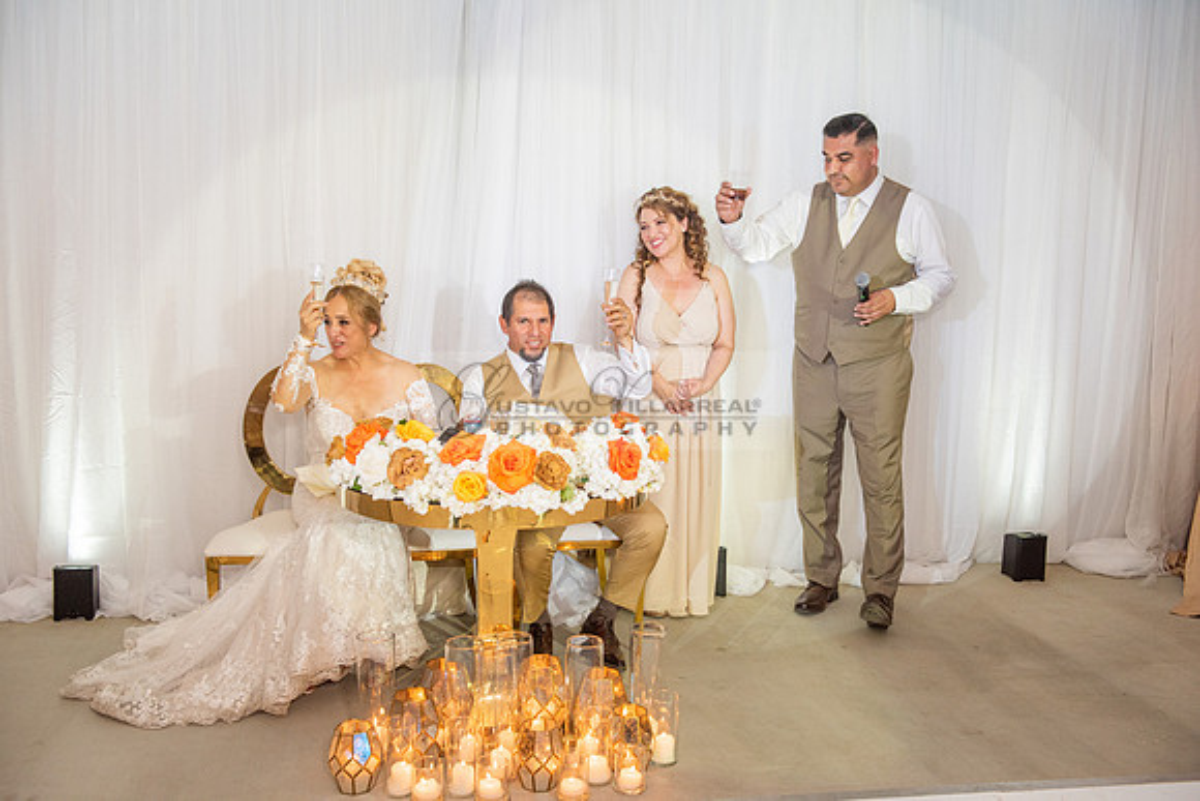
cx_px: 600
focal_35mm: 36
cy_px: 400
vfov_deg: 36.9
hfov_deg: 53.1
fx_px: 1200
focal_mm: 36
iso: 1000
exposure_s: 1/160
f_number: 4.5
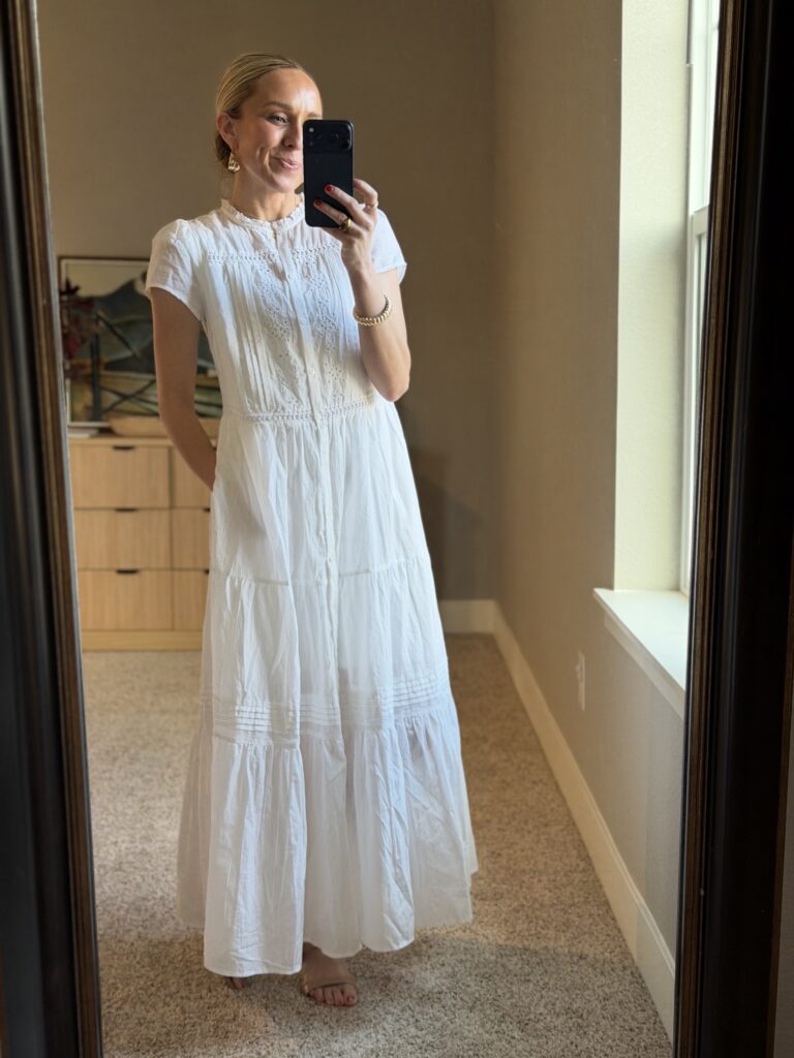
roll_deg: +0.0
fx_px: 1468
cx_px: 397
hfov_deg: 30.3
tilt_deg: -21.3
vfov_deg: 39.7
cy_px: 529
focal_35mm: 48
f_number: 1.78
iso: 125
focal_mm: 6.76
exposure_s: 1/60
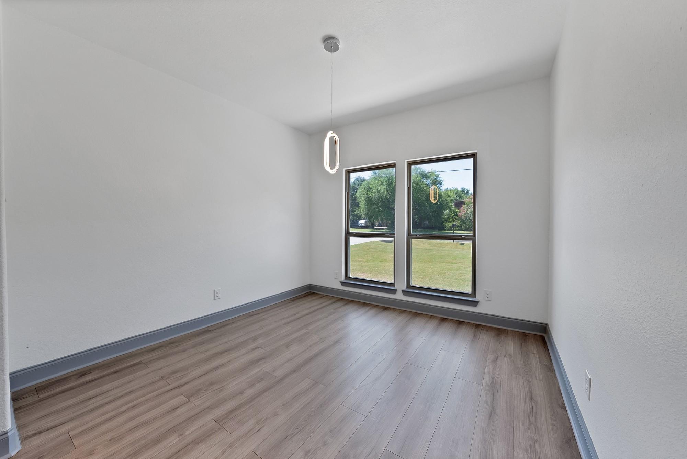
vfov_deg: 90.1
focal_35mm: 12
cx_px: 344
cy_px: 230
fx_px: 229
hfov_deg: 112.6
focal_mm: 12
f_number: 6.3
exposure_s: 1/80
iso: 1600
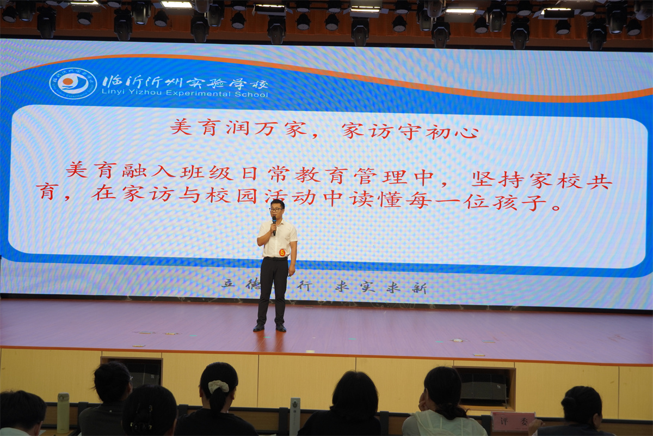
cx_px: 326
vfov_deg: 29.9
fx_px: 816
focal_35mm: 45
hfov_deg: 43.6
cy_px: 218
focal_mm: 30
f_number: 4.5
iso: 400
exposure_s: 1/160
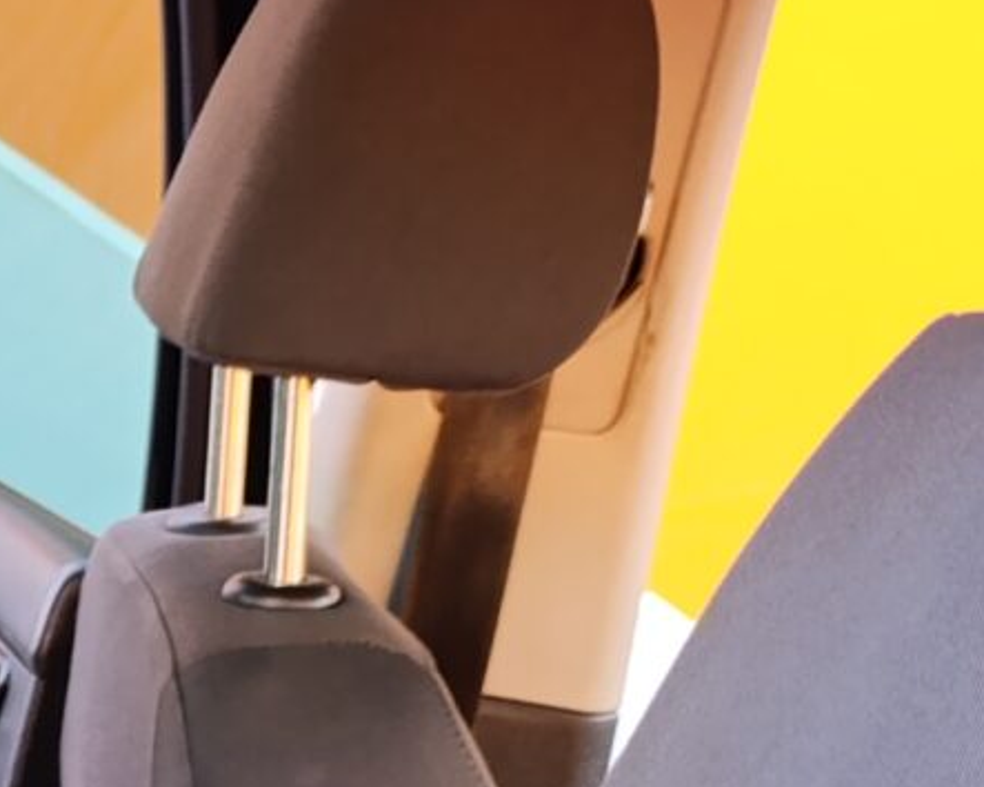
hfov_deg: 13.0
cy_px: 1945
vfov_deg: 10.2
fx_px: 3784
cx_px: -931
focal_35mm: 130
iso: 500
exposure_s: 1/100
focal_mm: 6.14
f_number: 1.6
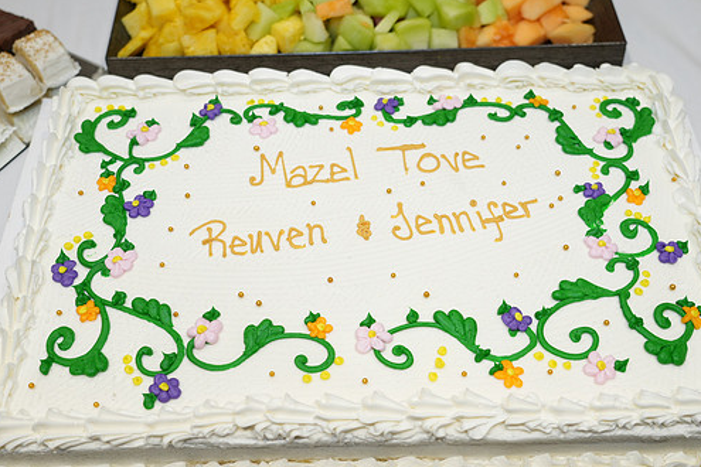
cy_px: 265
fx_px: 798
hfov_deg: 47.4
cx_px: 368
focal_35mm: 41
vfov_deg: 32.6
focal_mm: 35
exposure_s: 1/100
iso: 640
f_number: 4.5
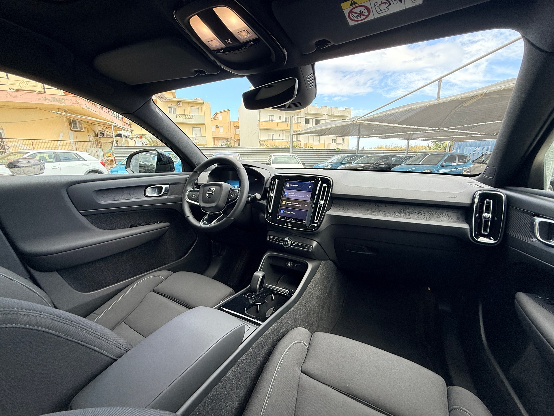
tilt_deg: -11.8
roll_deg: +0.0
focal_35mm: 14
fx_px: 224
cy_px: 208
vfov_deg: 85.7
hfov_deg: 102.1
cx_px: 277
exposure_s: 1/113
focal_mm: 2.22
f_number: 2.2
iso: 64
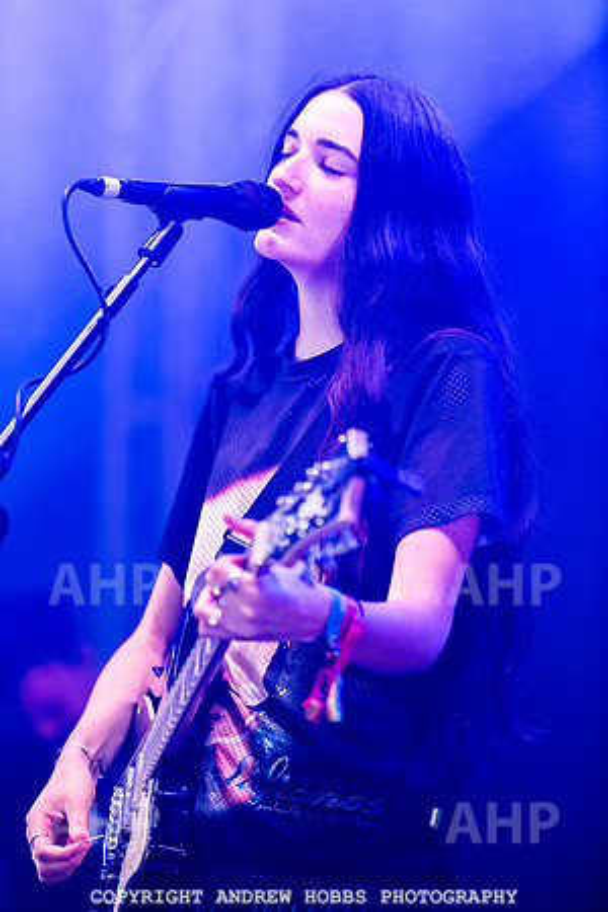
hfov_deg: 6.9
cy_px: 456
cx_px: 304
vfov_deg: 10.3
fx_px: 5066
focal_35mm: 200
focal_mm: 200
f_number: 2.8
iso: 2500
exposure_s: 1/500
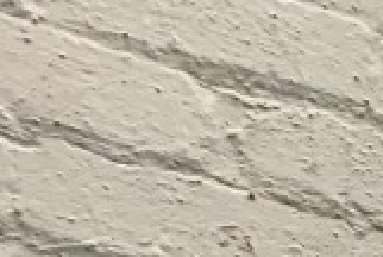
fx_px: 2142
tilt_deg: +22.6
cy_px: 616
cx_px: 685
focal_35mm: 201
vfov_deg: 6.5
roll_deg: +2.2
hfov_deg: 9.7
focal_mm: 4.25
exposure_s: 1/87
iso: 100
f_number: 1.8
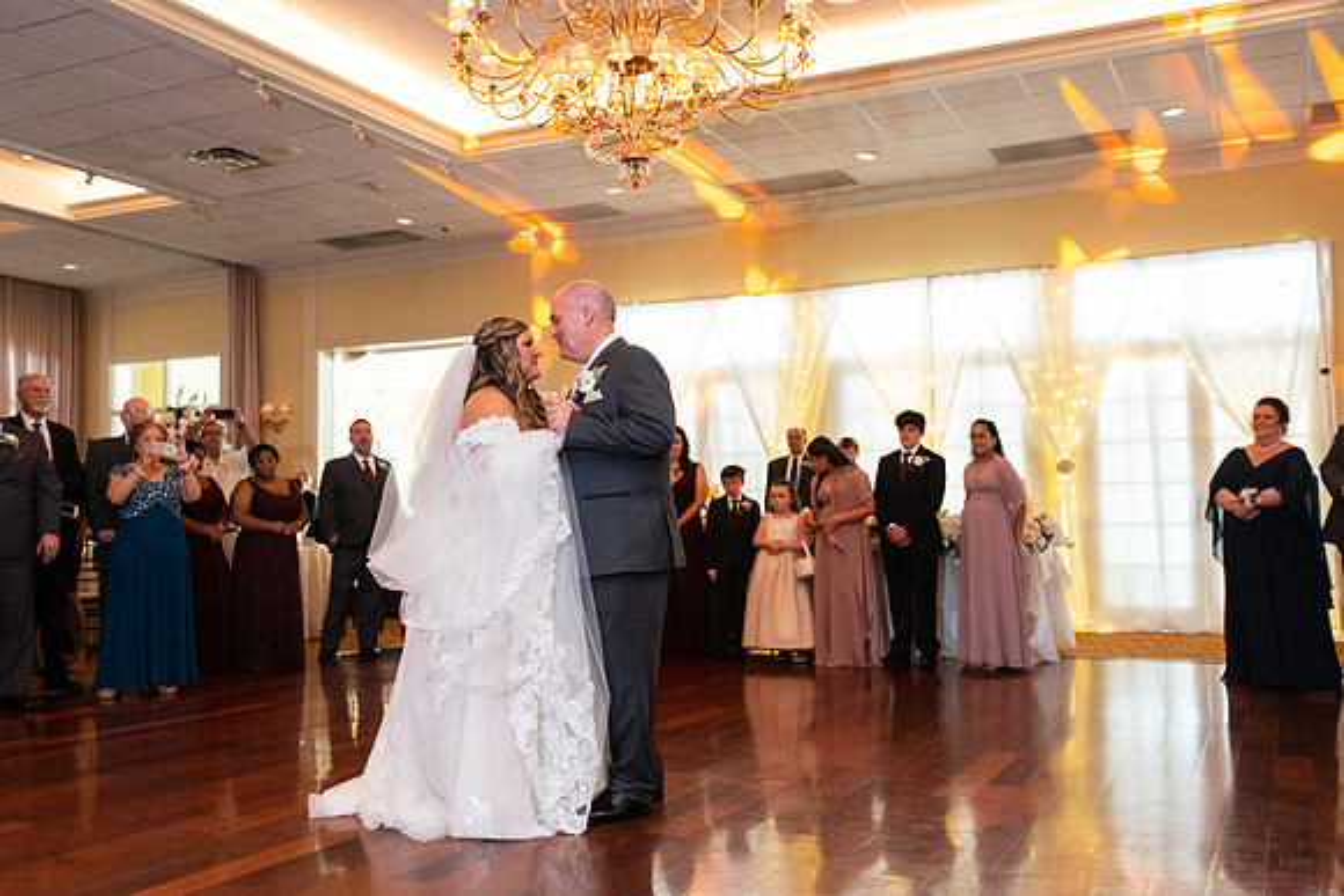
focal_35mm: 34
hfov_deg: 55.8
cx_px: 672
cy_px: 448
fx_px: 1270
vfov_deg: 38.9
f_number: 4
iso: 6400
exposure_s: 1/60
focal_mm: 34
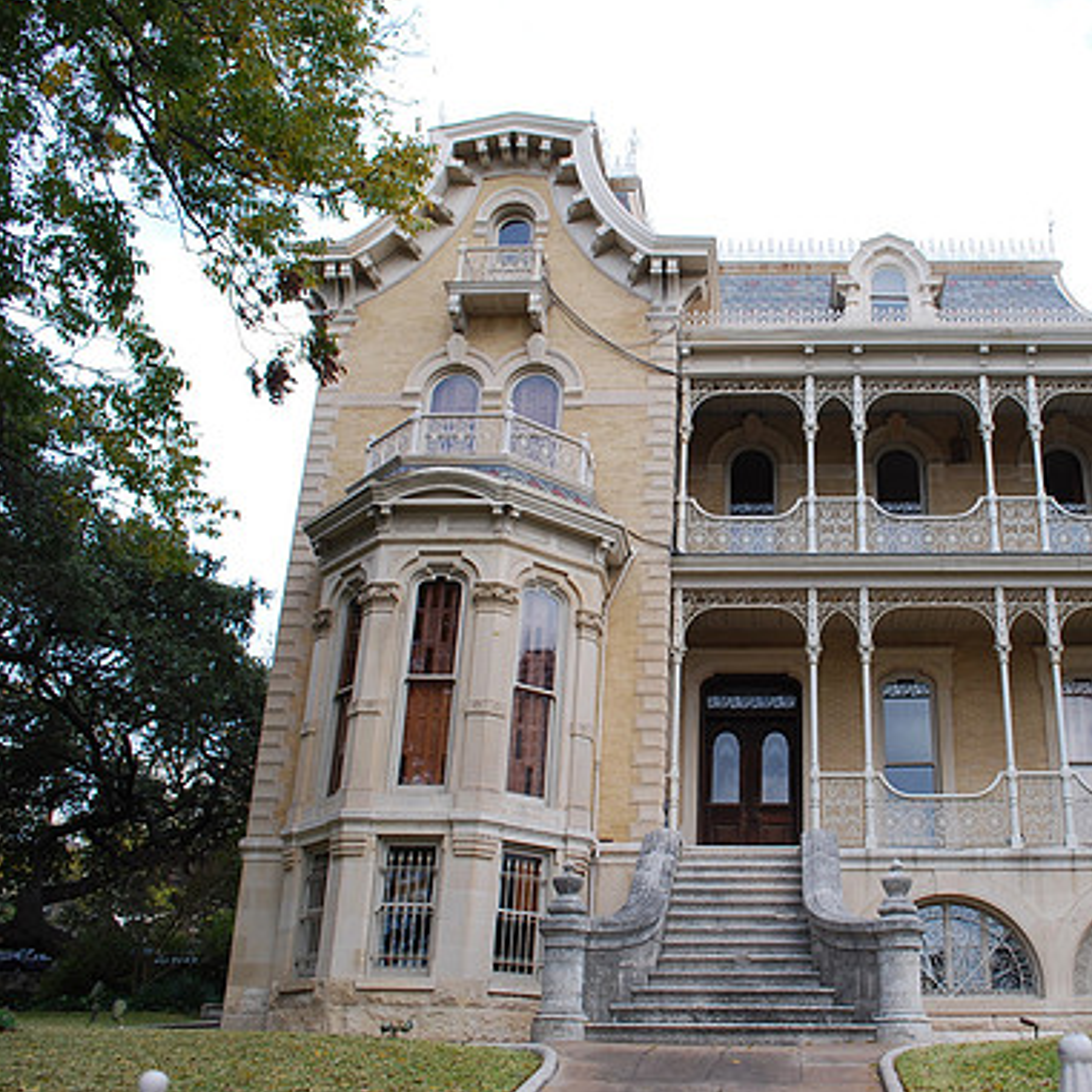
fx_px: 1249
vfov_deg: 47.2
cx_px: 757
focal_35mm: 35
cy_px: 543
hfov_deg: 46.2
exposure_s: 1/160
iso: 100
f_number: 6.3
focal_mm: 18
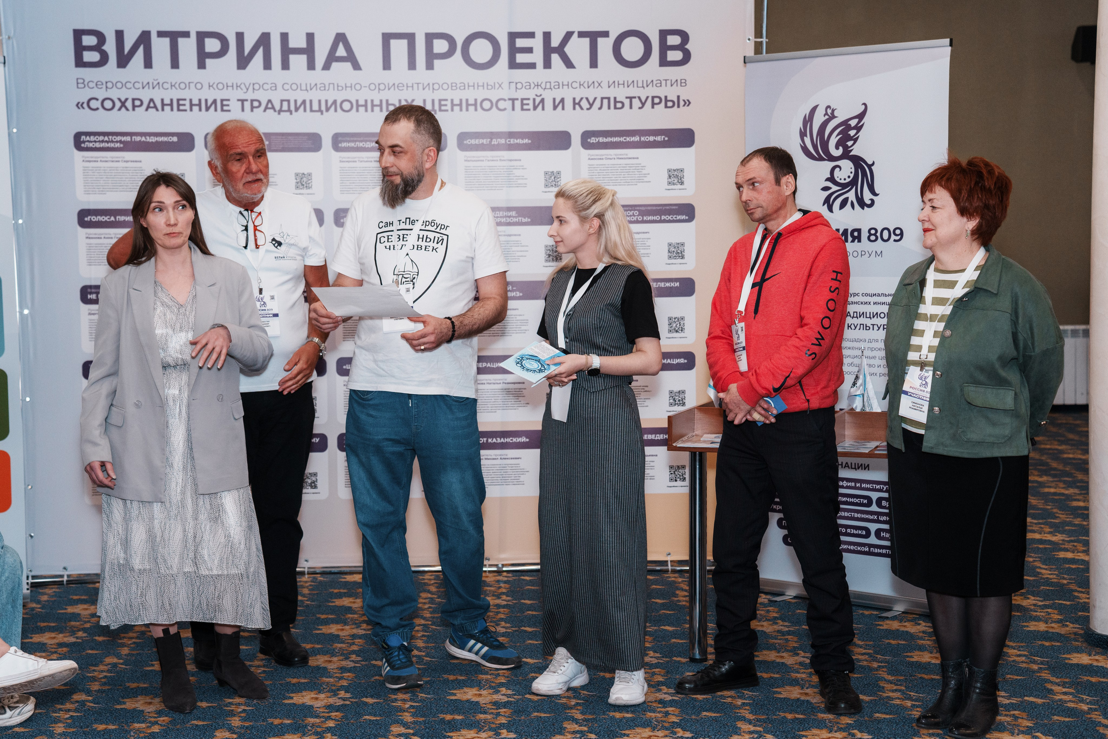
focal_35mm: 67
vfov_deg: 20.3
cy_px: 350
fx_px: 2068
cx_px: 525
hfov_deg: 30.0
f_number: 4
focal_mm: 63
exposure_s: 1/160
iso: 2000
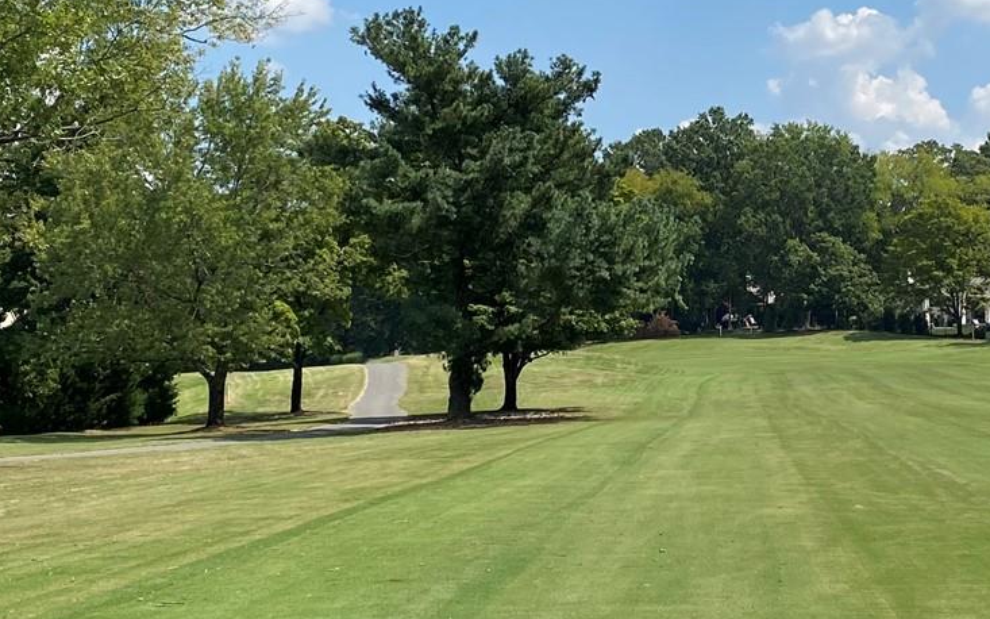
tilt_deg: +5.2
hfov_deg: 26.3
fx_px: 2077
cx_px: 787
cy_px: 157
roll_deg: +0.6
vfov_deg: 16.8
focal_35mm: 77
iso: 32
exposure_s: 1/3497
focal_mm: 4.25
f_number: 1.8
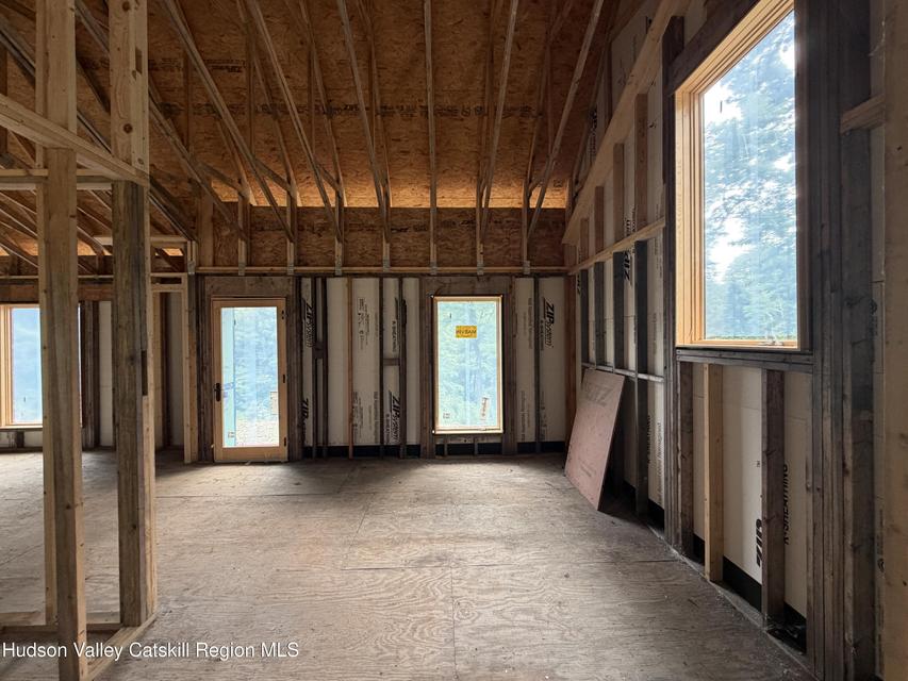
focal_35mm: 14
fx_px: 367
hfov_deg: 102.1
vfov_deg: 85.7
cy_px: 340
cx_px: 454
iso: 160
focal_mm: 2.22
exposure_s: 1/121
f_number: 2.2
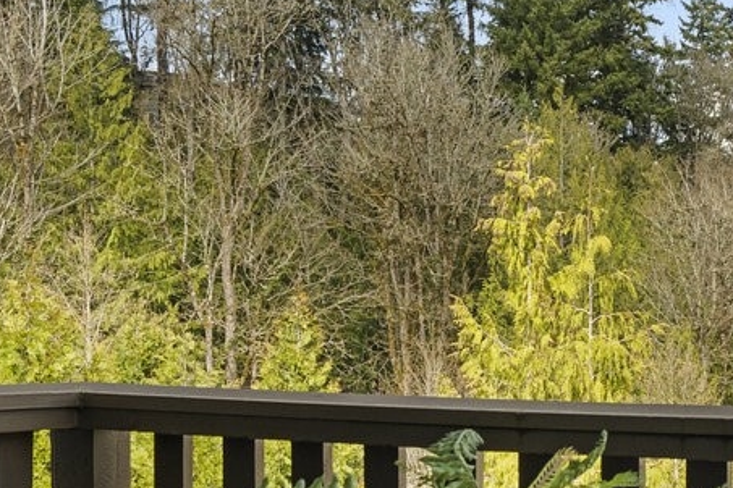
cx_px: 761
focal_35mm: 60
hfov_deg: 30.6
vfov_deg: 22.5
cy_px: 353
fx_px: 1222
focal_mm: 17
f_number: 7.1
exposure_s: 1/160
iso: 1250
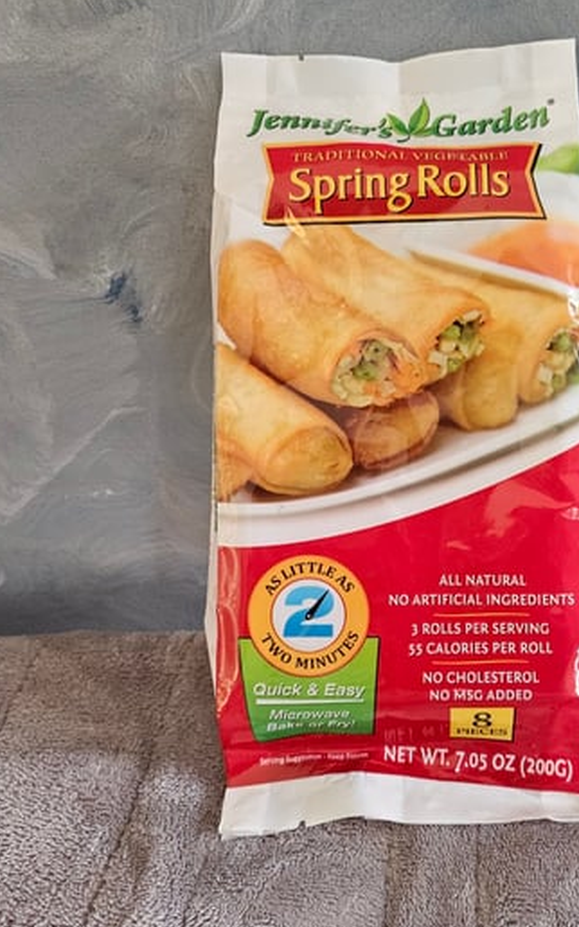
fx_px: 910
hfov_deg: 34.6
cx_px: 433
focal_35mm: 36
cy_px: 454
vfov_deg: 54.0
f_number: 1.8
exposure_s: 1/120
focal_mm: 5
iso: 800
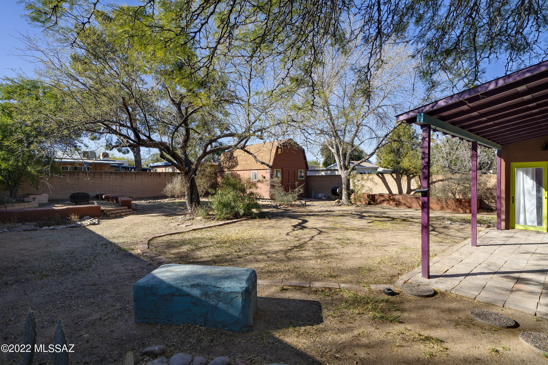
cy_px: 182
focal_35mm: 17
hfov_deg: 93.3
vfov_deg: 70.4
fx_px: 259
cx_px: 274
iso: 100
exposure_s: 1/125
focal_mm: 17
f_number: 9
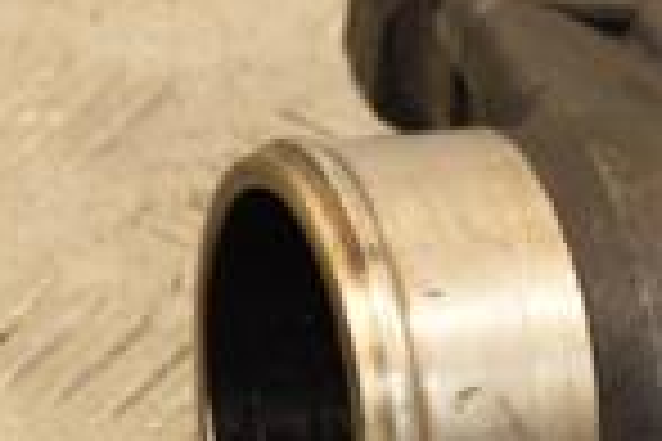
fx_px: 7447
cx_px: 1009
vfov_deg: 3.4
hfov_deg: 5.0
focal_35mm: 405
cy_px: -9
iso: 800
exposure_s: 1/100
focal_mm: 66
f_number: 5.3
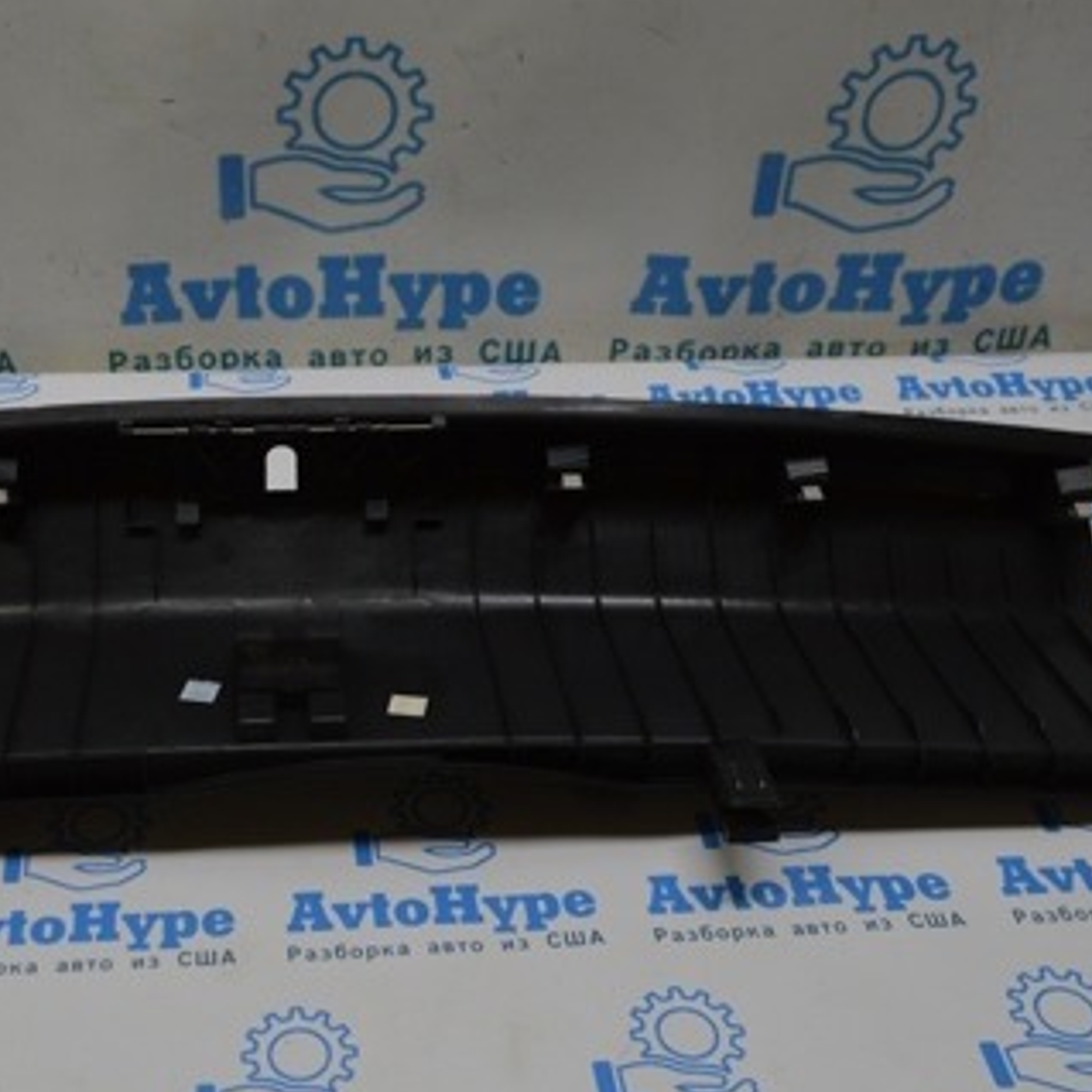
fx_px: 1642
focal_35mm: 46
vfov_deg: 36.8
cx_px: 257
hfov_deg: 35.9
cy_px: 536
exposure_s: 1/100
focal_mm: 18
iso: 400
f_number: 5
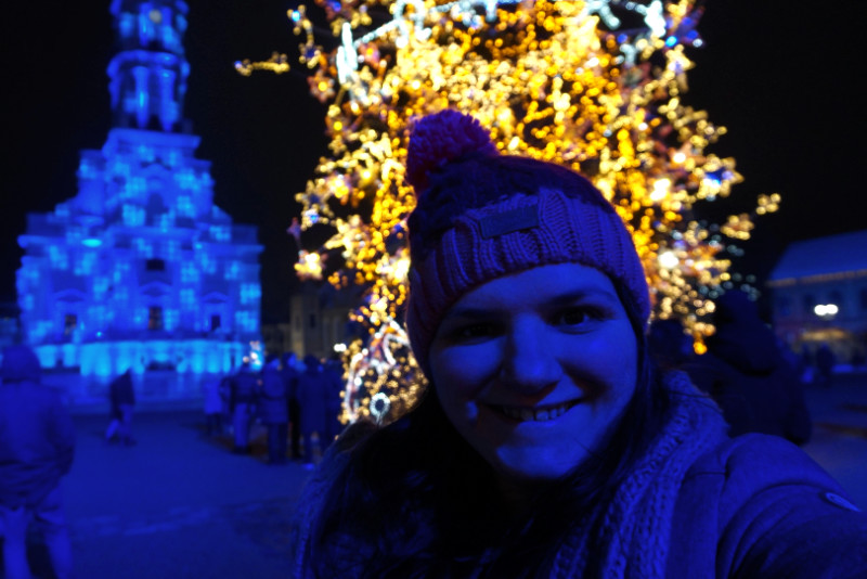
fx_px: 578
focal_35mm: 24
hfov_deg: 73.7
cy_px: 290
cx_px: 434
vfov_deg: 53.2
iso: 800
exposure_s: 1/60
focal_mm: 16
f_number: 4
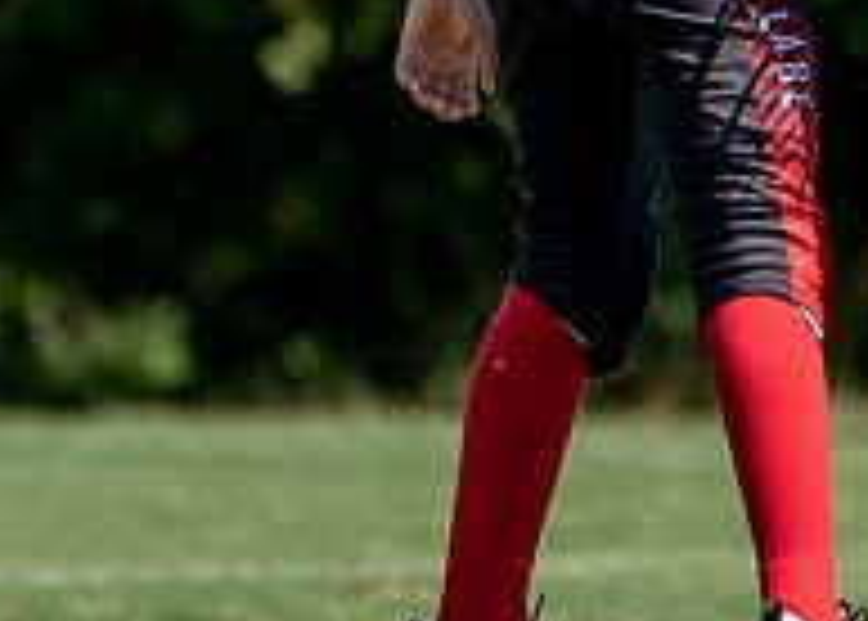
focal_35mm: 1571
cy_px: -205
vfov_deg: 0.9
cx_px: 932
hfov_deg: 1.3
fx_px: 38742
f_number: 5.6
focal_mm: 400
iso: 250
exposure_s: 1/1250
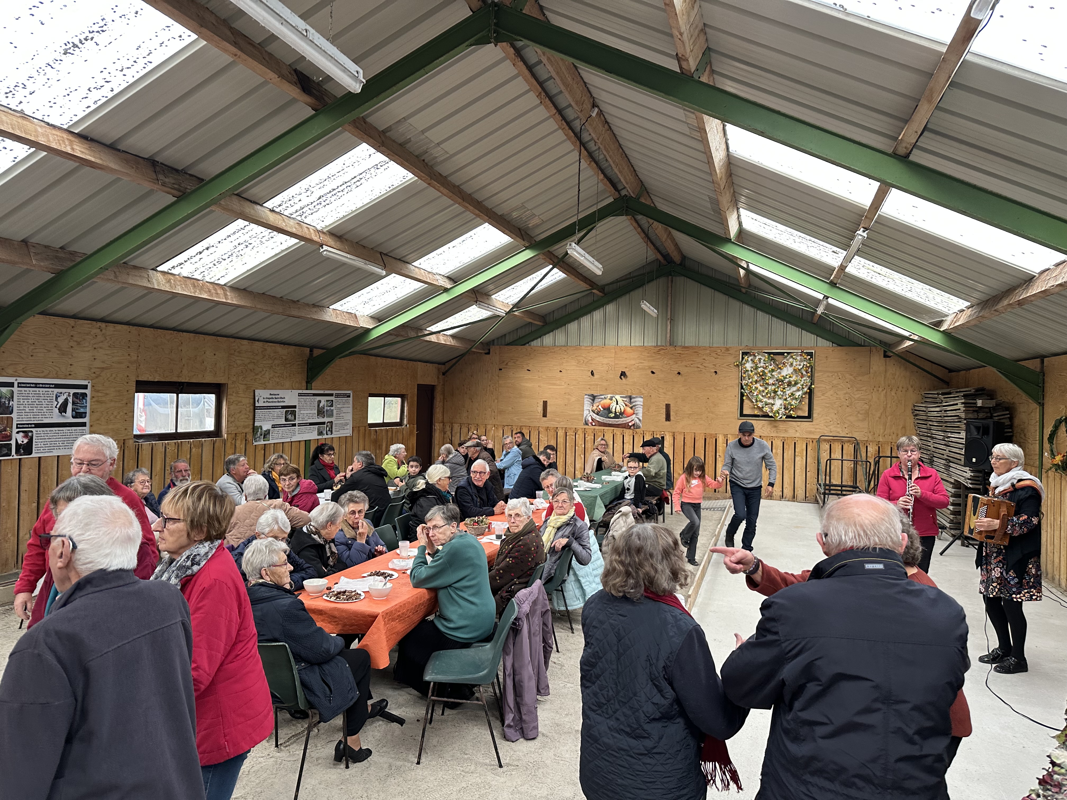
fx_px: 740
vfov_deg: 56.8
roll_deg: -1.2
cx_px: 534
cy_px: 400
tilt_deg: +2.6
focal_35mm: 24
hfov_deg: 71.6
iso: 160
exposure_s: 1/121
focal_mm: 6.86
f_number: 1.78
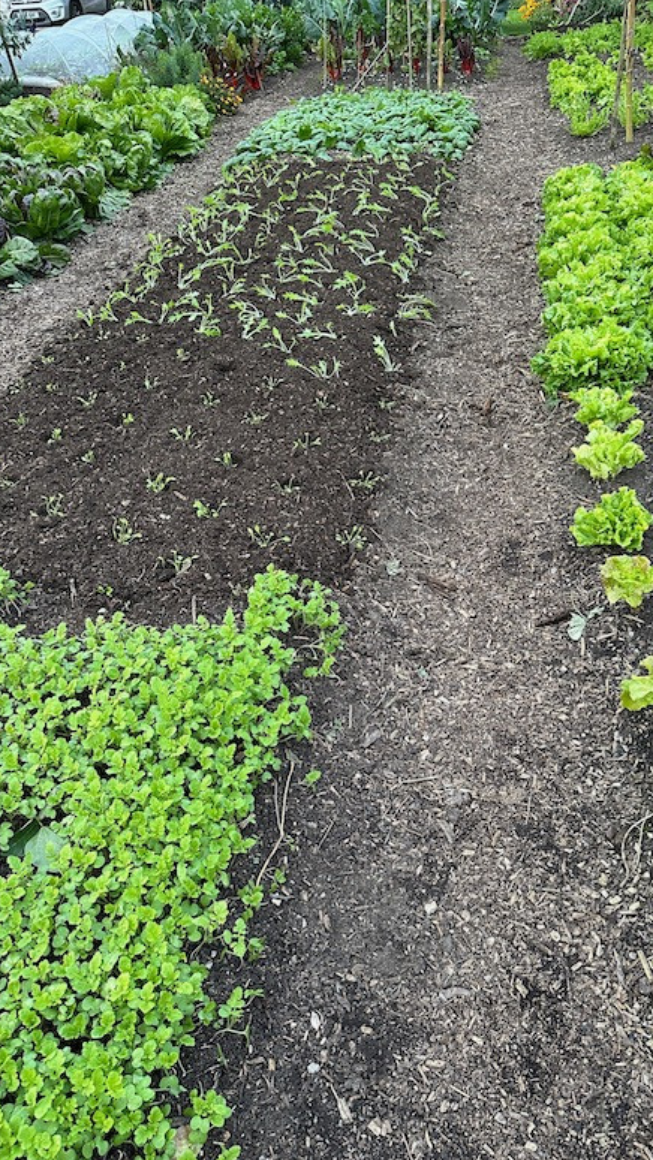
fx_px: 831
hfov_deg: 42.8
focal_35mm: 27
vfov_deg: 69.9
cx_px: 359
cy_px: 569
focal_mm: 6.86
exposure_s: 1/60
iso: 320
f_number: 1.78
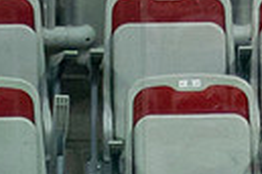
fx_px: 9482
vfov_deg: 1.1
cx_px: 577
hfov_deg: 1.6
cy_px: 555
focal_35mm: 1303
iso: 640
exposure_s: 1/640
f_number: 2.8
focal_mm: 102
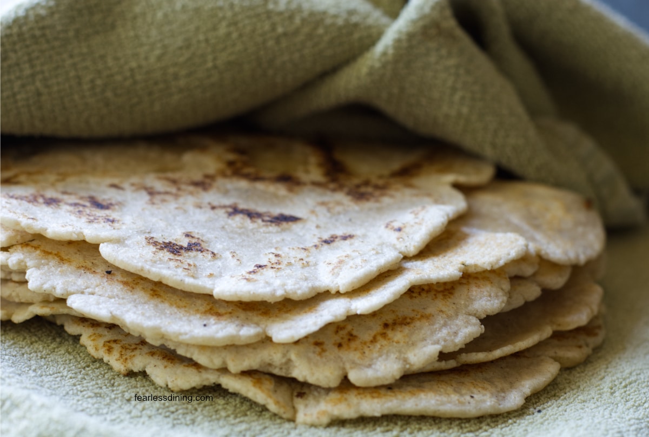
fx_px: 1356
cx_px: 324
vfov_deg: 18.3
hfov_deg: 26.9
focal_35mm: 75
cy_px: 218
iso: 250
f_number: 2.8
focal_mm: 50
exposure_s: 1/13
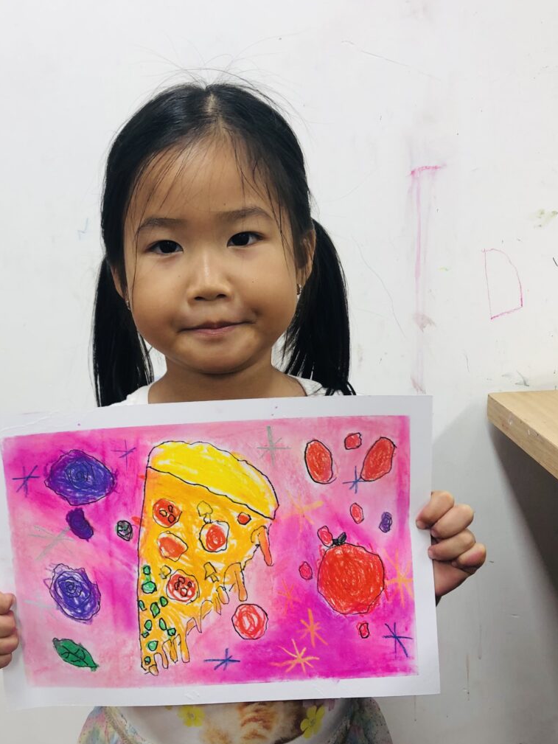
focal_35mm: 37
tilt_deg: -10.8
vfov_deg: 50.1
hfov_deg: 38.5
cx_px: 214
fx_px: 795
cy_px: 391
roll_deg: +1.4
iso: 20
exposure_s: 1/50
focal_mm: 4
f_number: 1.8
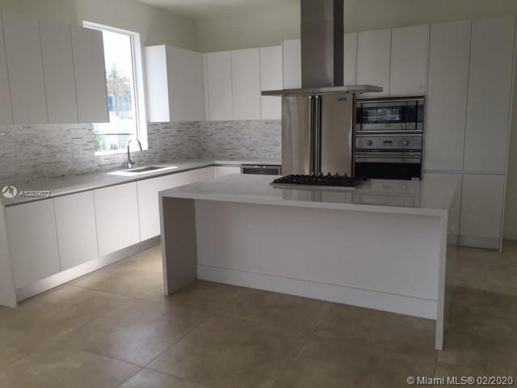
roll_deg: +1.1
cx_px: 258
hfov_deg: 61.7
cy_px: 194
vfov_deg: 48.2
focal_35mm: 29
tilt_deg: -10.1
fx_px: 433
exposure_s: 1/120
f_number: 2.2
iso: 32
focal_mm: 4.15
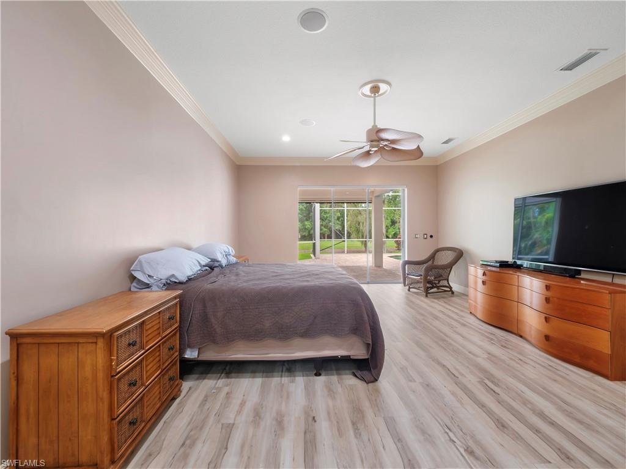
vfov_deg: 85.7
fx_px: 253
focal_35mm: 14
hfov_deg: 102.1
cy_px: 234
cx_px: 313
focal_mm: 7
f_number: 7.1
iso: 200
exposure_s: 1/3
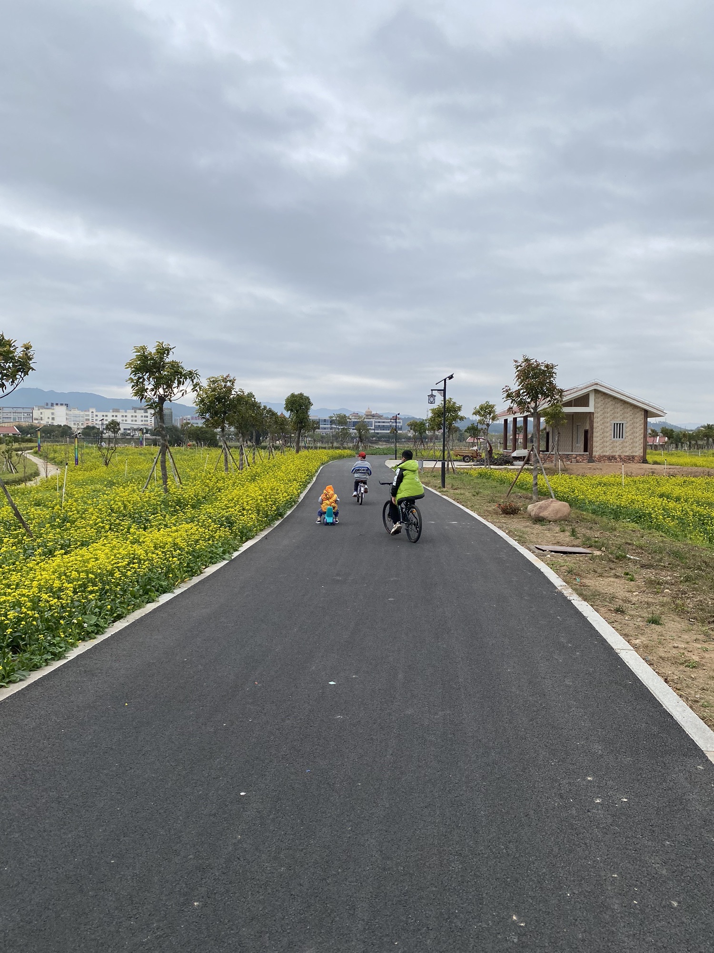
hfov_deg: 53.1
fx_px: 715
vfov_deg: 67.3
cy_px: 476
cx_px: 357
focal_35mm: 26
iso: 32
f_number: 1.8
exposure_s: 1/1629
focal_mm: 4.25
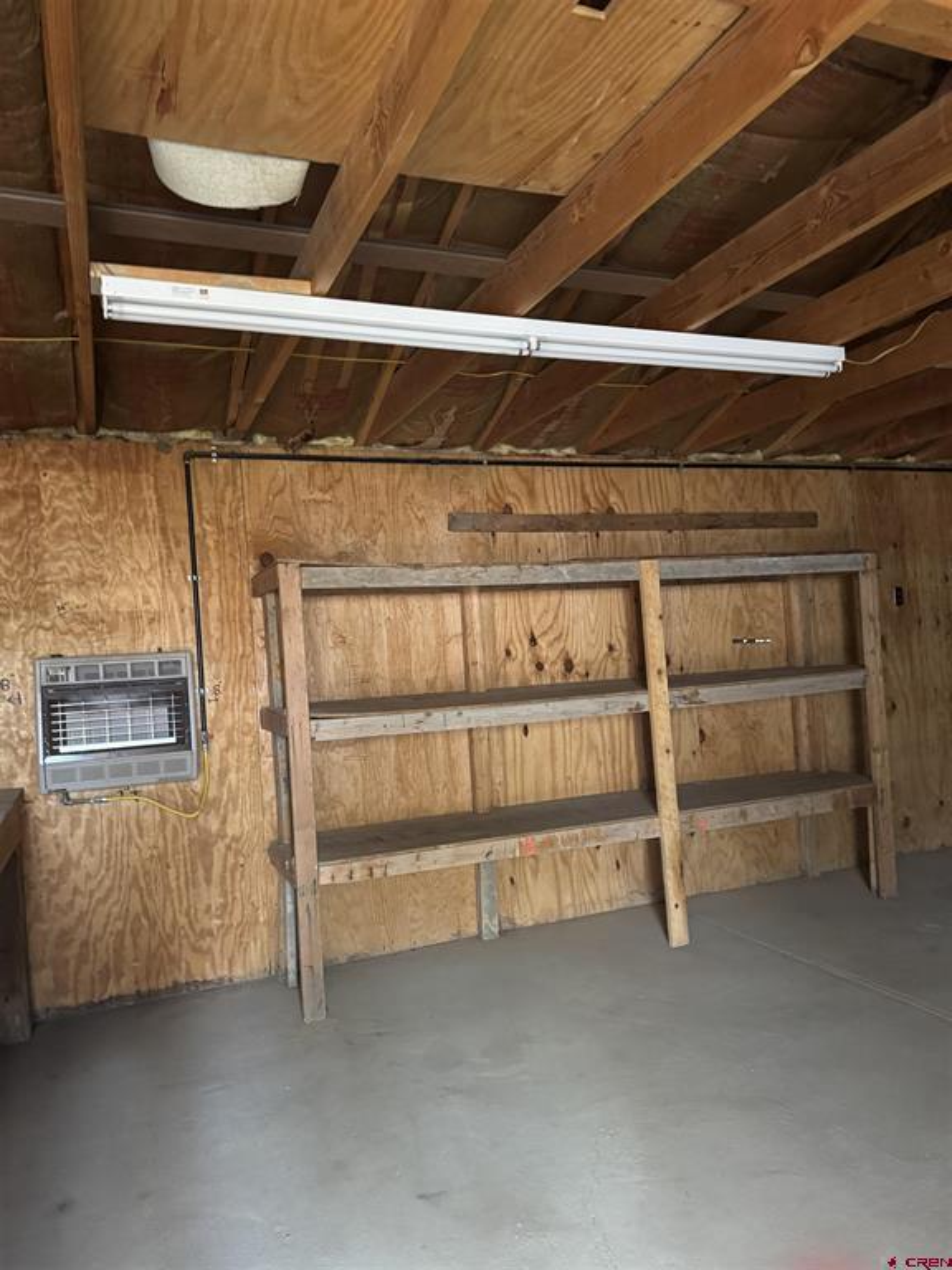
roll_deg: +3.0
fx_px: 880
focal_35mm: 24
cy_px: 635
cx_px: 476
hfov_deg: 56.8
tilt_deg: -0.2
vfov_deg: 71.6
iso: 1000
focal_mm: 6.76
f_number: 1.78
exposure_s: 1/40
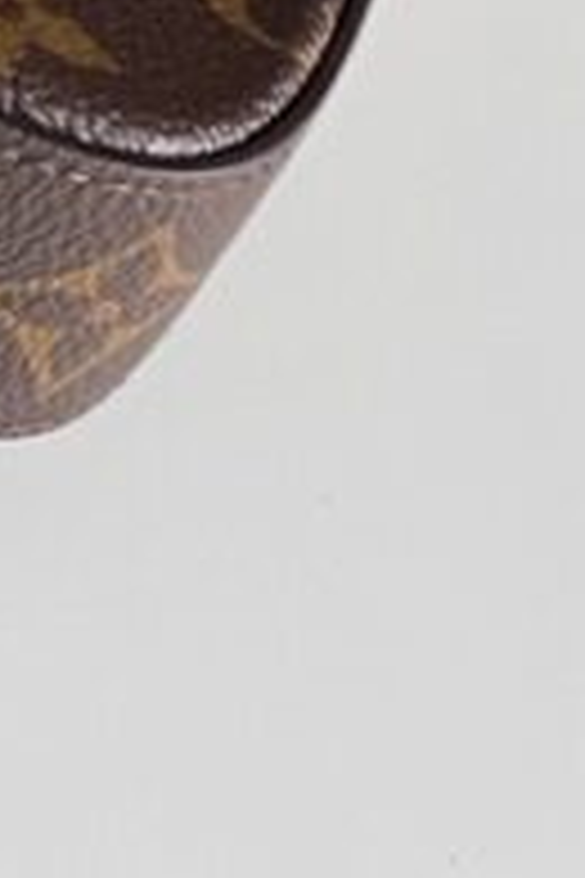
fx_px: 7751
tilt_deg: -41.5
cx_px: -675
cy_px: -727
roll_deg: -27.7
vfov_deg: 6.3
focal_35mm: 318
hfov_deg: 4.3
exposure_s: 1/121
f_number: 2.2
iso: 125
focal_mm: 7.5
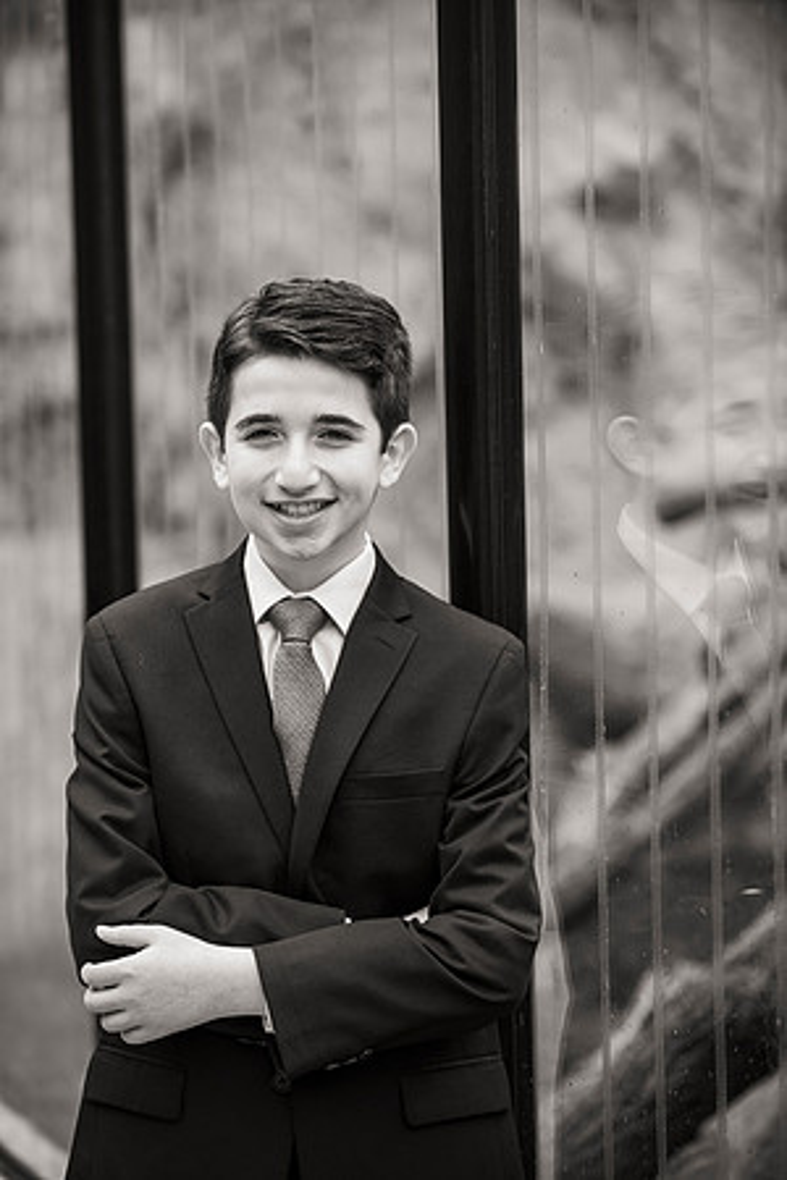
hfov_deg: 11.4
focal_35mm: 120
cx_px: 394
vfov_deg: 17.1
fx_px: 3935
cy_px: 590
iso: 400
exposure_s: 1/640
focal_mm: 120
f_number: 3.5
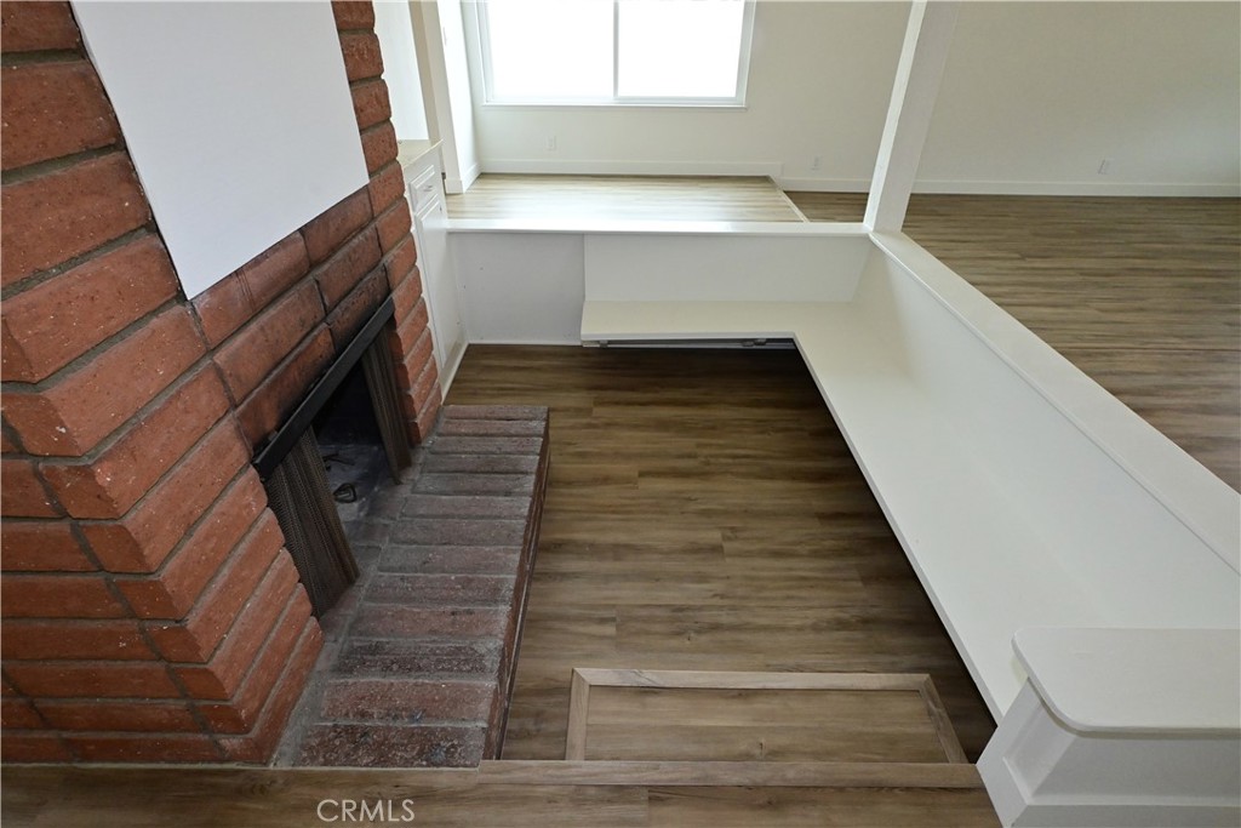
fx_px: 621
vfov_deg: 67.4
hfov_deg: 90.0
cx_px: 620
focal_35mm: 18
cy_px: 414
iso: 2000
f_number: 11
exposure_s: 1/60
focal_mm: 12
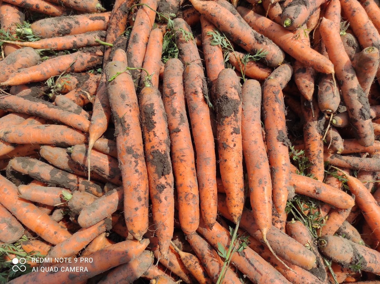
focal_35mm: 25
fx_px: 274
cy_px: 142
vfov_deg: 54.8
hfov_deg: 69.4
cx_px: 190
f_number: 1.89
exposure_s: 1/1919
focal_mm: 5.43
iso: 100
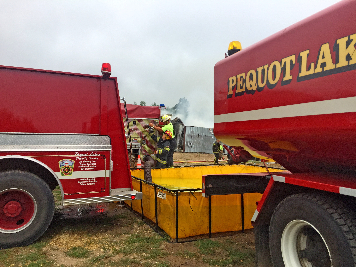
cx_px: 178
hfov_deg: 61.7
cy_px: 134
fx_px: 298
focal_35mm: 29
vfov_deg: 48.2
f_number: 2.2
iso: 32
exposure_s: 1/942
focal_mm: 4.15
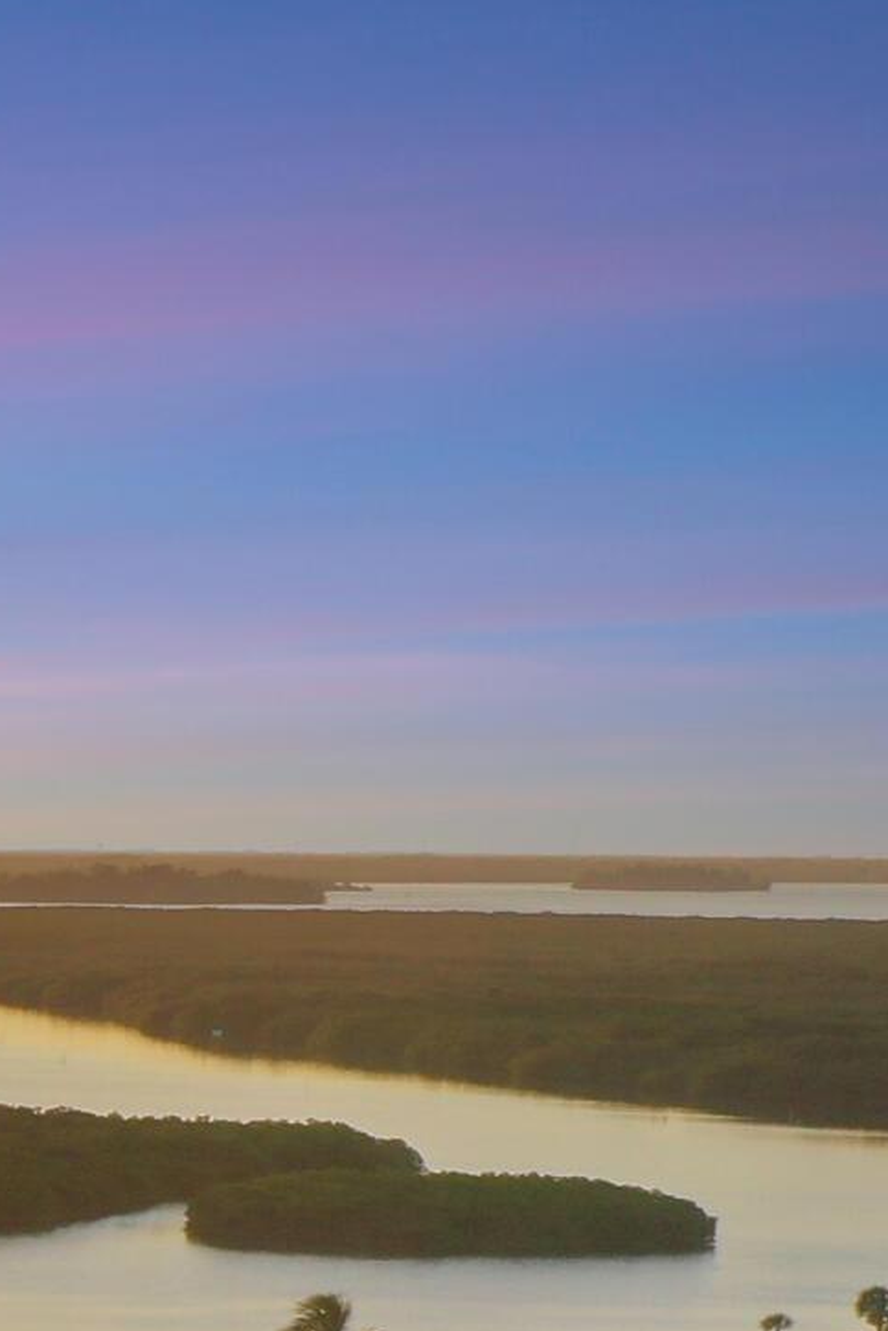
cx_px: -1824
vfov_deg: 17.0
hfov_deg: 9.3
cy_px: 1500
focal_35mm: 116
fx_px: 4290
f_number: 8
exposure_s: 1/160
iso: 100
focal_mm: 10.26
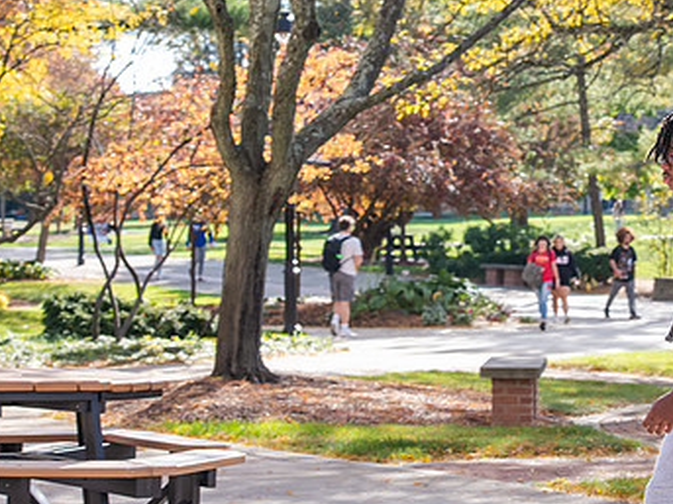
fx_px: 2468
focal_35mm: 127
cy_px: 183
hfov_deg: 15.4
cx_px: 559
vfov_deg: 11.7
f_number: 7.1
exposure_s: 1/250
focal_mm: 78
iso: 400
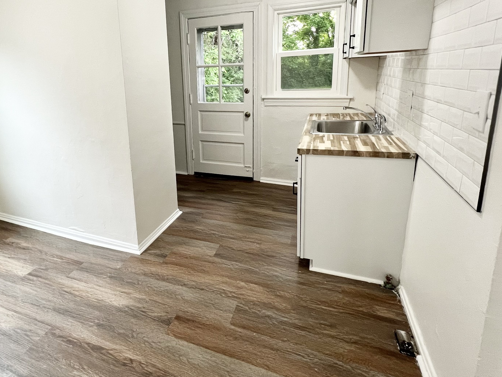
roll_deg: +2.5
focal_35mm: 19
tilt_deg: -13.2
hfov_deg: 83.4
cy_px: 138
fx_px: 276
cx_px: 196
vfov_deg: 67.5
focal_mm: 1.57
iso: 160
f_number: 1.8
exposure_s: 1/60
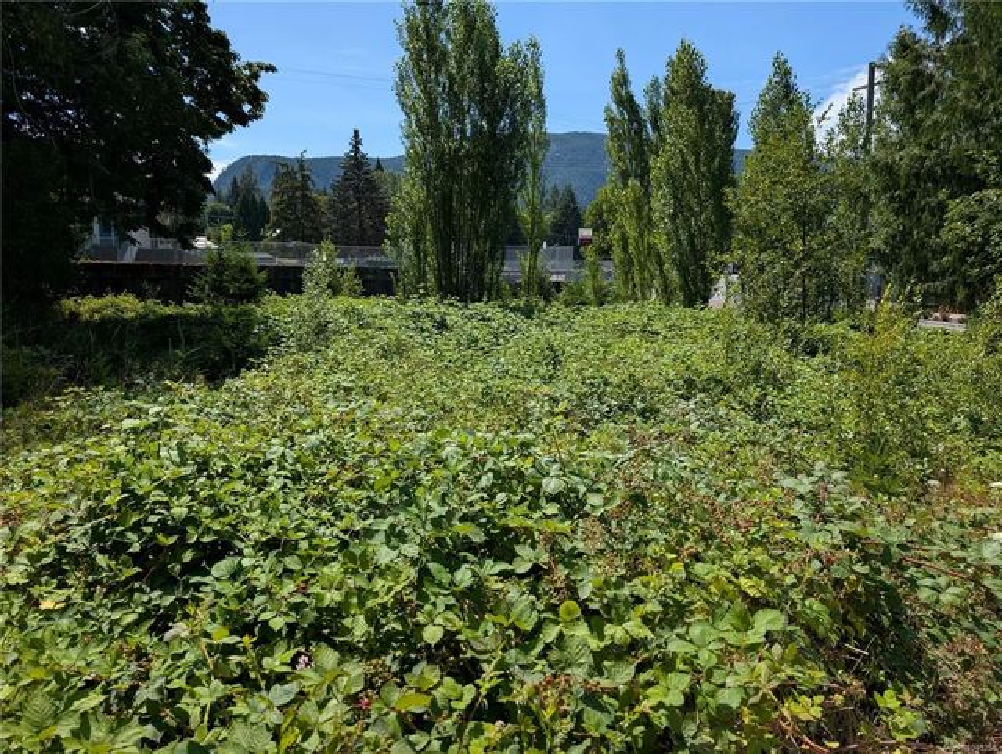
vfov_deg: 56.9
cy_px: 377
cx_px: 501
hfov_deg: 71.5
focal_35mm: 24
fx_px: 696
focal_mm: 6.9
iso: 23
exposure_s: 1/1151
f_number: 1.68
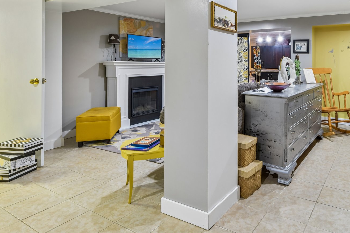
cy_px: 60
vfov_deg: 49.4
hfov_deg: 67.9
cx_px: 253
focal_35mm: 25
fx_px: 243
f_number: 9
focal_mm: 16
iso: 400
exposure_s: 1/4
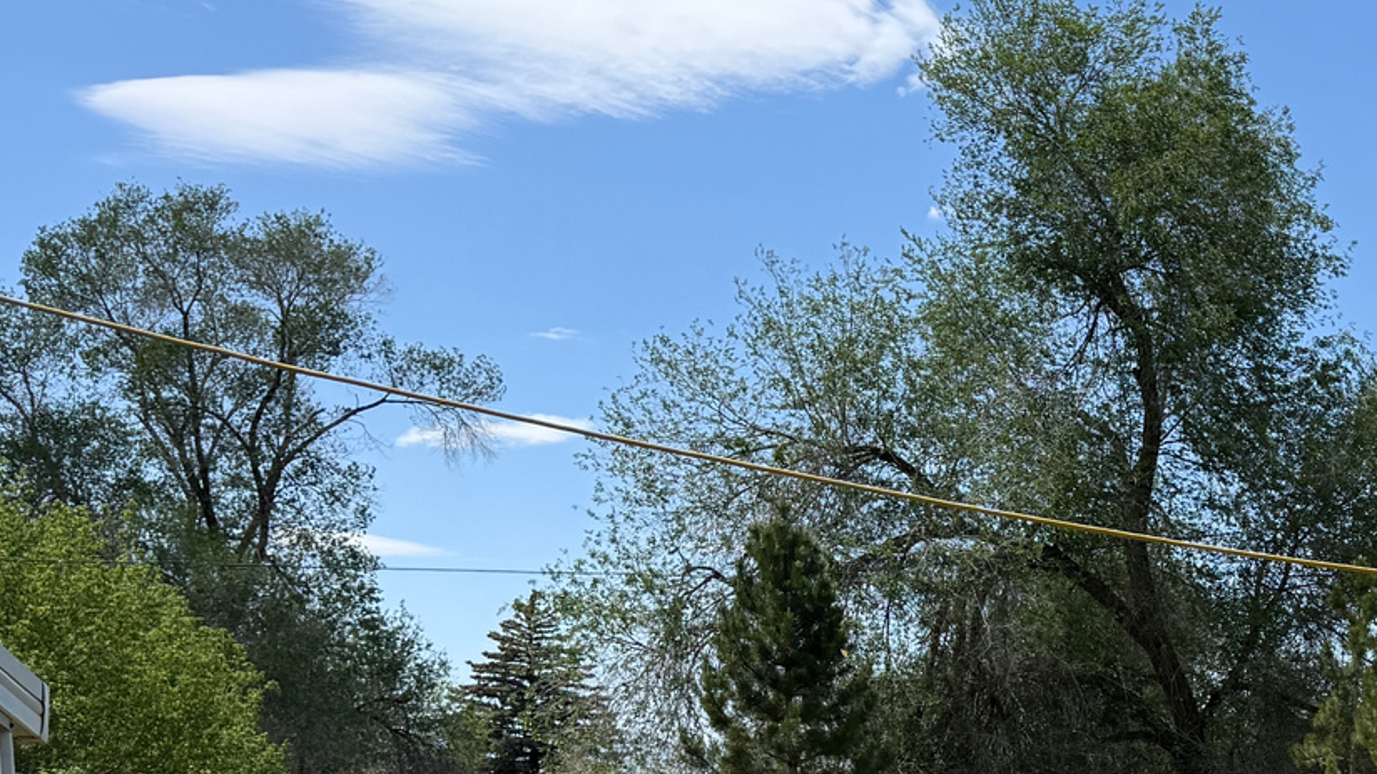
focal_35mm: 65
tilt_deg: -2.3
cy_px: 1001
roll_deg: +1.0
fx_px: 2373
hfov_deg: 30.0
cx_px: 1392
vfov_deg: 17.4
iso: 100
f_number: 1.78
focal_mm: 6.76
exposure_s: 1/3425
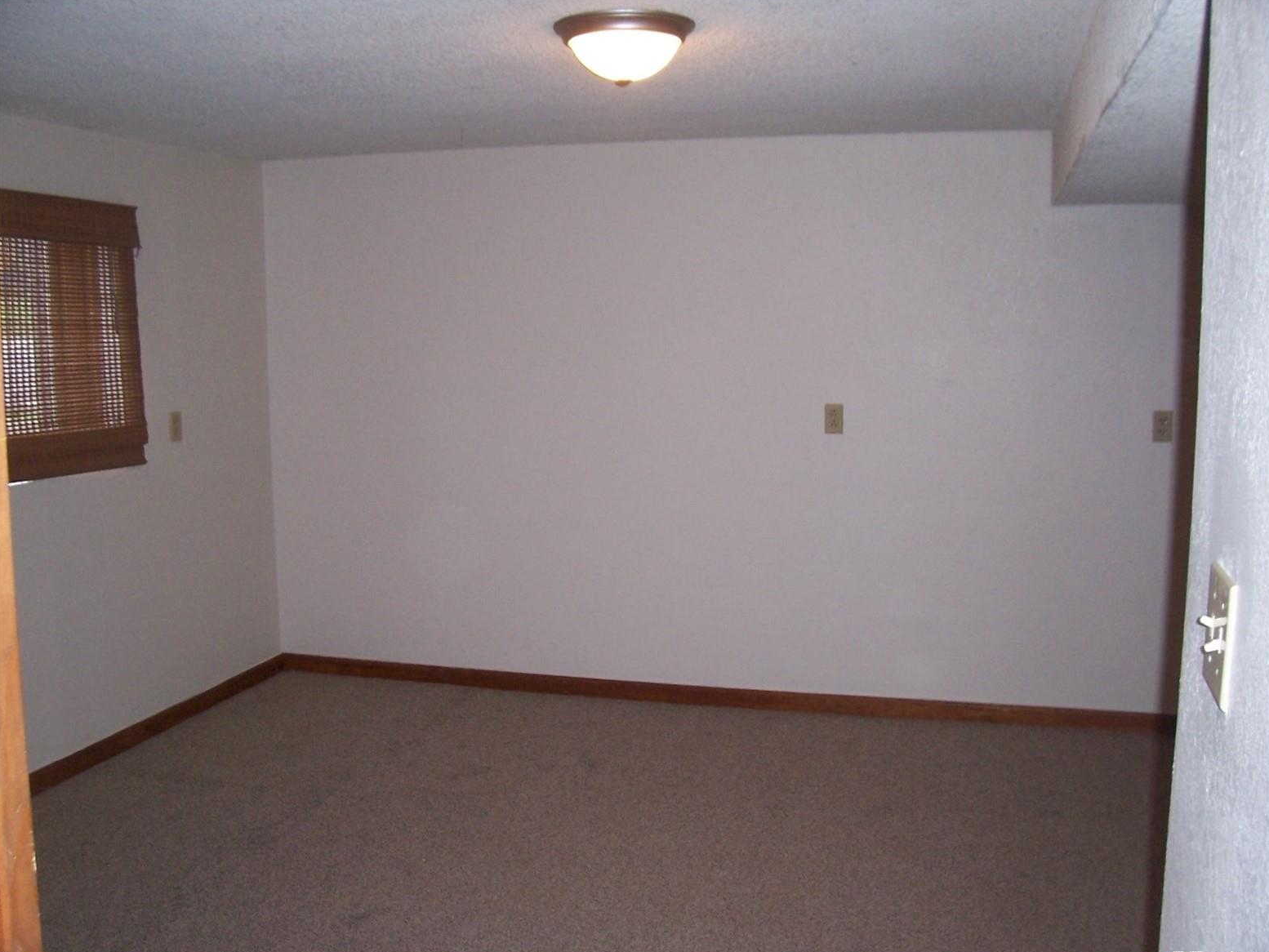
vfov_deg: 40.7
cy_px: 487
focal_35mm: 35
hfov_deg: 52.6
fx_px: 1283
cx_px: 651
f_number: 2.7
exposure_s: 1/60
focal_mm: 5.6
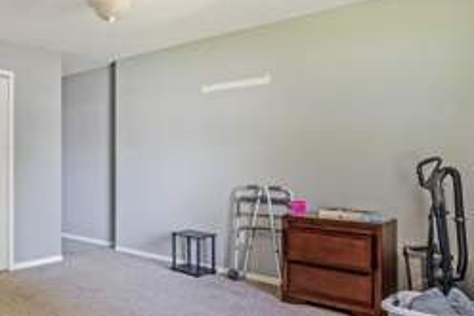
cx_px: 46
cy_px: 175
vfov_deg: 41.0
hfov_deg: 51.7
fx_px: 421
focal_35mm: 32
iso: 250
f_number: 9
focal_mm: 11
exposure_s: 1/50
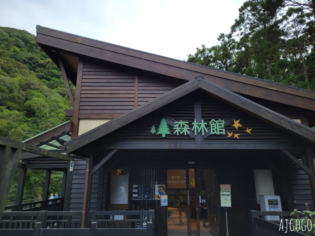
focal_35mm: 26
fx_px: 237
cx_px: 158
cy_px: 118
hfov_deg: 67.3
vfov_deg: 53.1
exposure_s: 1/1297
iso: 40
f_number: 1.8
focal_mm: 5.4
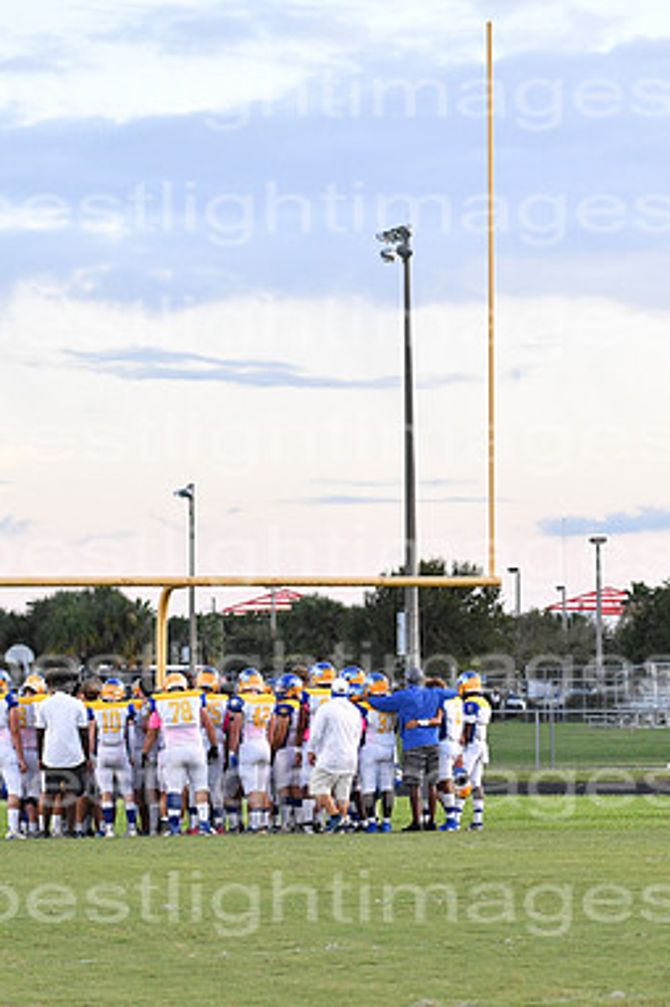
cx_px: 315
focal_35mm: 159
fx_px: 4442
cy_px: 501
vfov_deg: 12.9
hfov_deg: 8.6
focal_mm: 70
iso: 1600
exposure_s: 1/800
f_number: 4
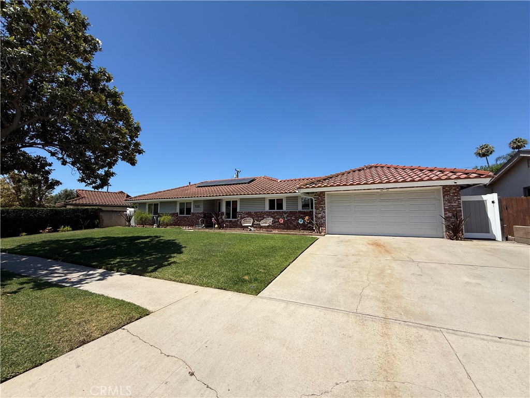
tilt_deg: +5.7
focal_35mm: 14
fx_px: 214
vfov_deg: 85.7
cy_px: 199
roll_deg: -0.3
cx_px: 265
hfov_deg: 102.1
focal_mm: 2.22
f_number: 2.2
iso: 50
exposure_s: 1/2410
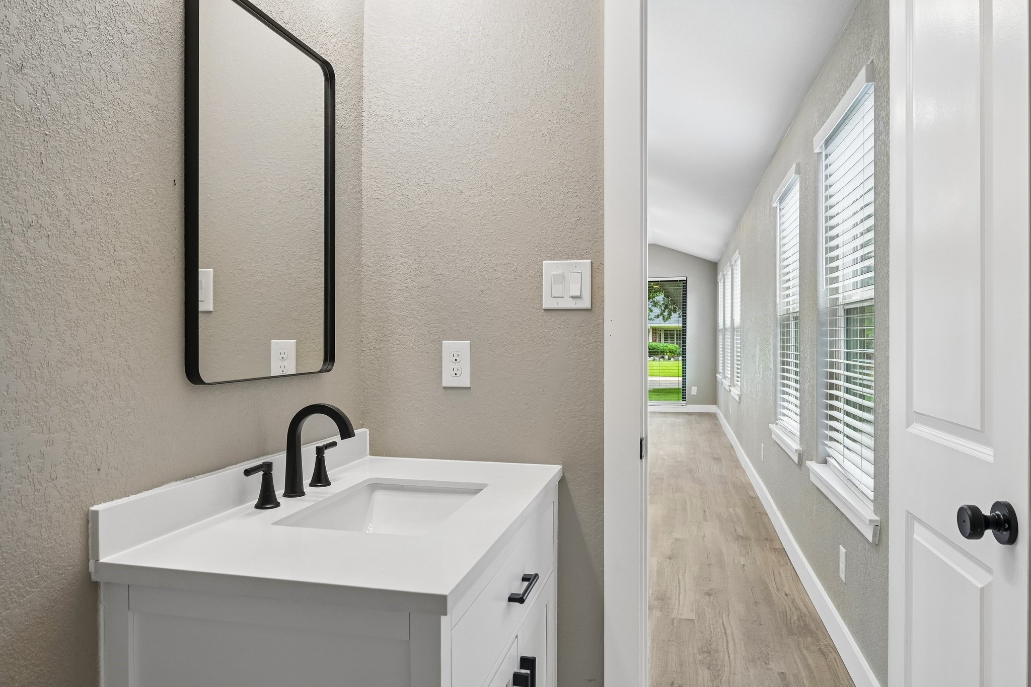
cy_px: 344
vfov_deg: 53.1
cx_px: 516
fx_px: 687
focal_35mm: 24
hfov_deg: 73.7
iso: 400
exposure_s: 1/15
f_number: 8
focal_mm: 24
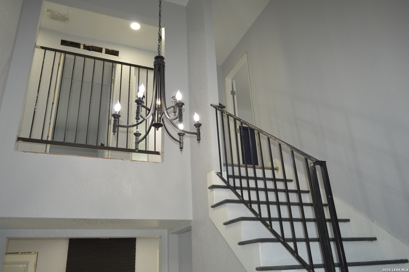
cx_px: 204
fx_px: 306
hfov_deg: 67.4
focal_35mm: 27
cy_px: 136
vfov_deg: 47.9
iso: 400
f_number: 4
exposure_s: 1/60
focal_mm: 18
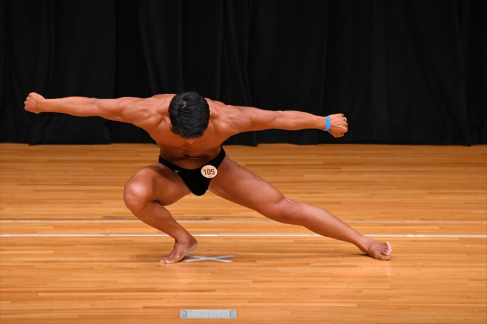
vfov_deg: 3.7
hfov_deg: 5.5
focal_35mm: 375
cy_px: 162
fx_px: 5071
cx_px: 244
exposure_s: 1/400
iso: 3200
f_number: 5.6
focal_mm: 250
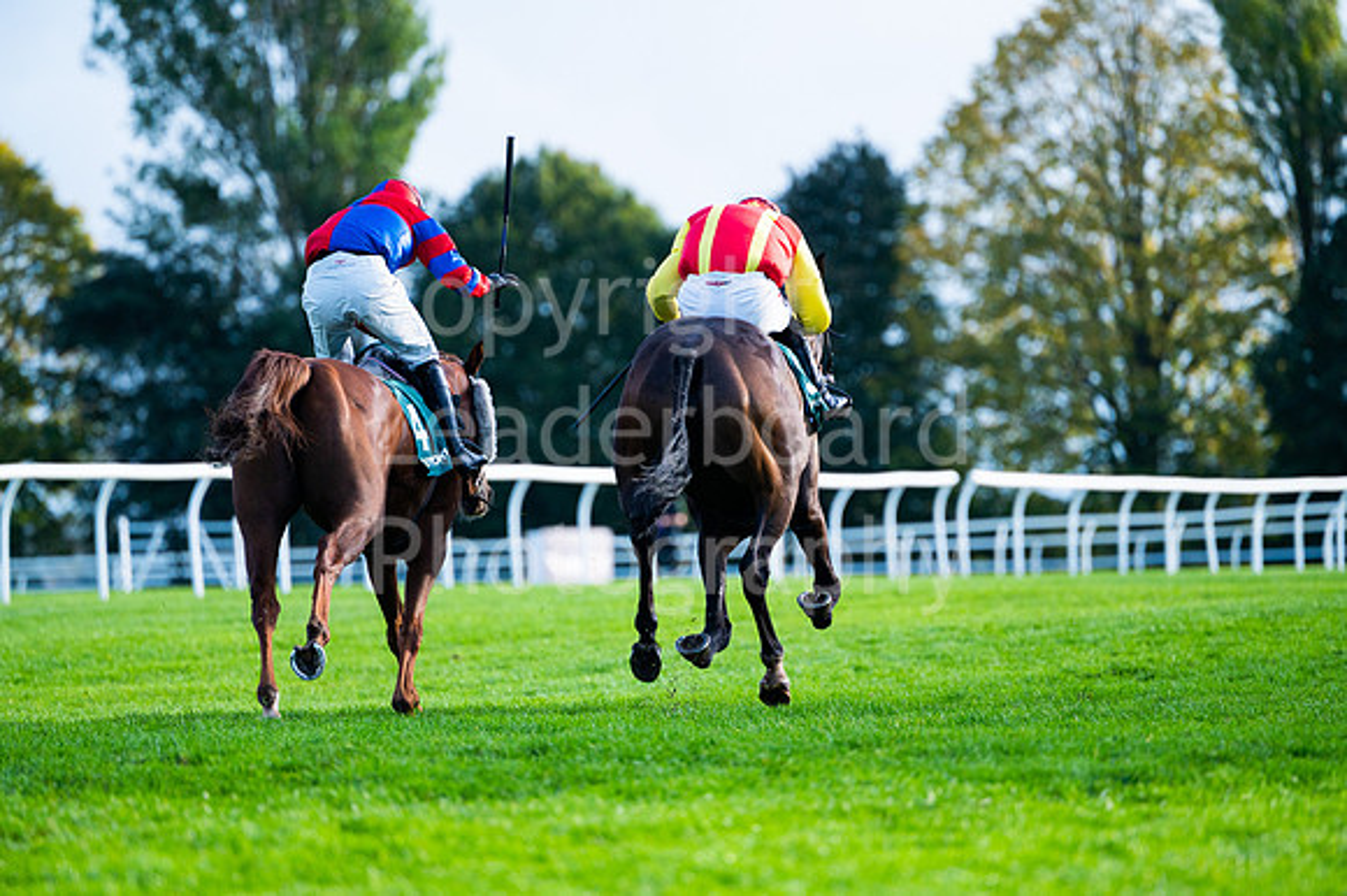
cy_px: 448
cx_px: 674
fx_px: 10470
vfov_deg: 4.9
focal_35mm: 280
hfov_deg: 7.4
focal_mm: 280
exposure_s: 1/3200
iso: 400
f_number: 4
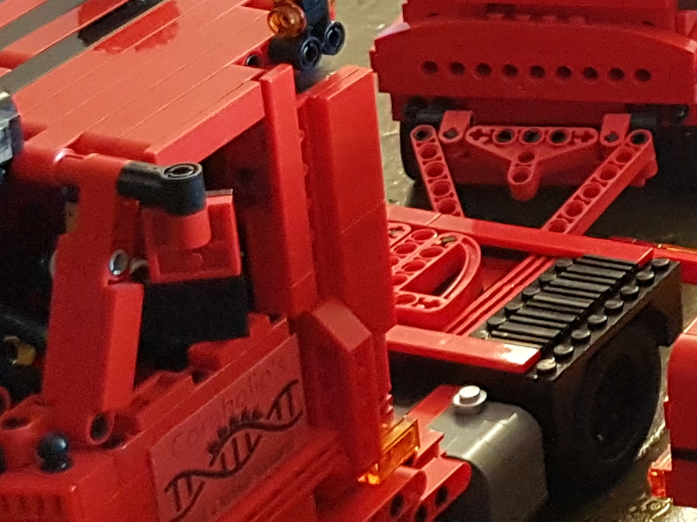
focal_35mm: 117
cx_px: 1395
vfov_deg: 12.4
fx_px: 2356
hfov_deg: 14.1
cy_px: -54
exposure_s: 1/50
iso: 200
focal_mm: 4.2
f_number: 1.7
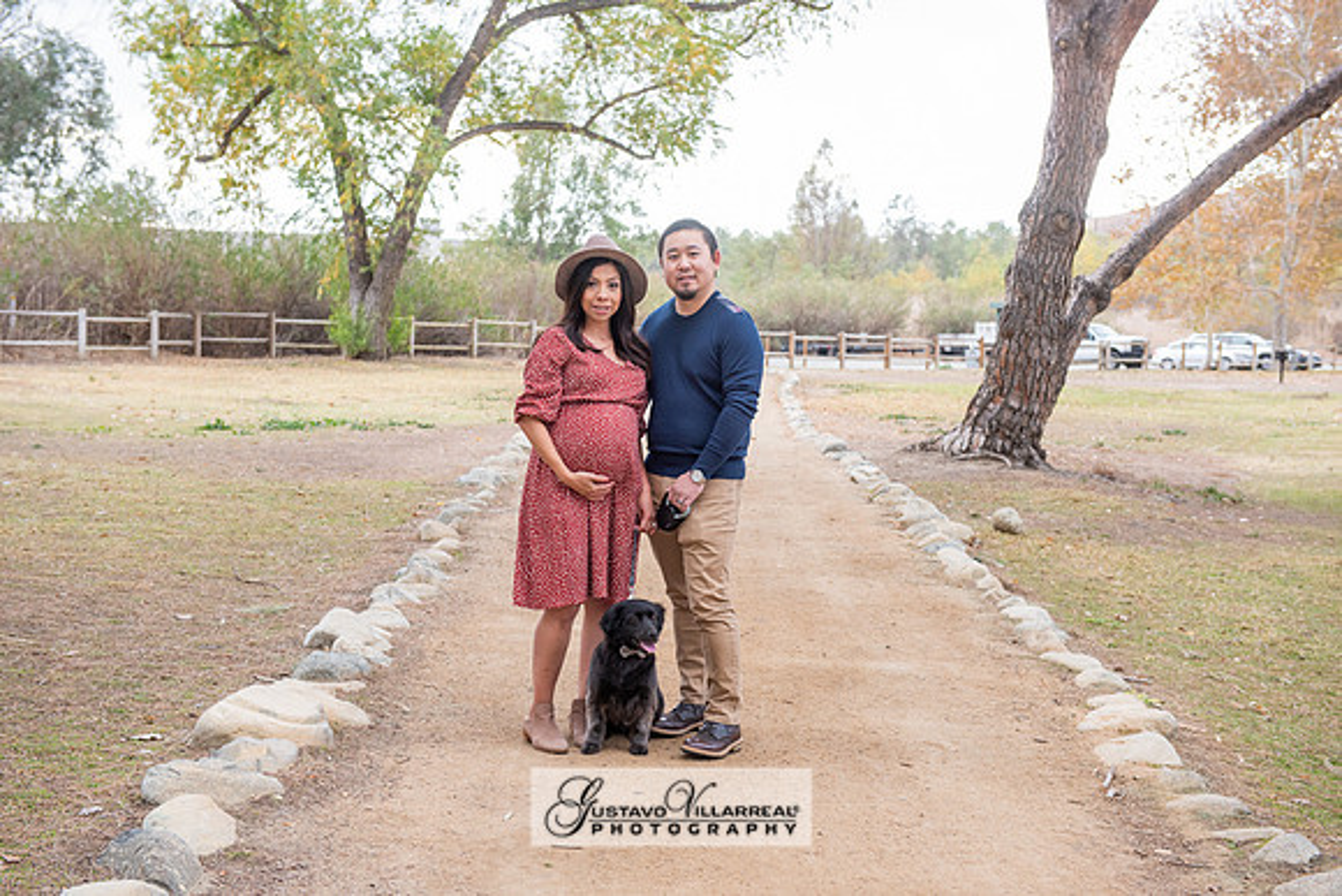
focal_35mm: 52
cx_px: 671
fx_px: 1939
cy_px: 448
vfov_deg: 26.0
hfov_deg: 38.2
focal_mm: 52
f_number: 5
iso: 500
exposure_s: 1/125
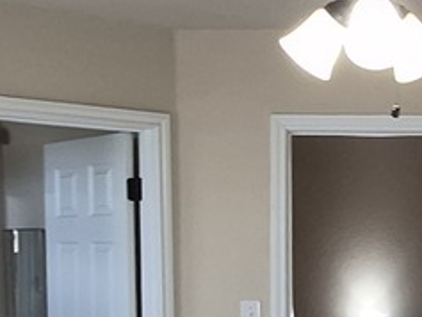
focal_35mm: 79
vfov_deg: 18.3
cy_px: 306
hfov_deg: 23.8
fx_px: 964
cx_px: 411
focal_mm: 1.74
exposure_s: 1/60
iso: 125
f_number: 2.2
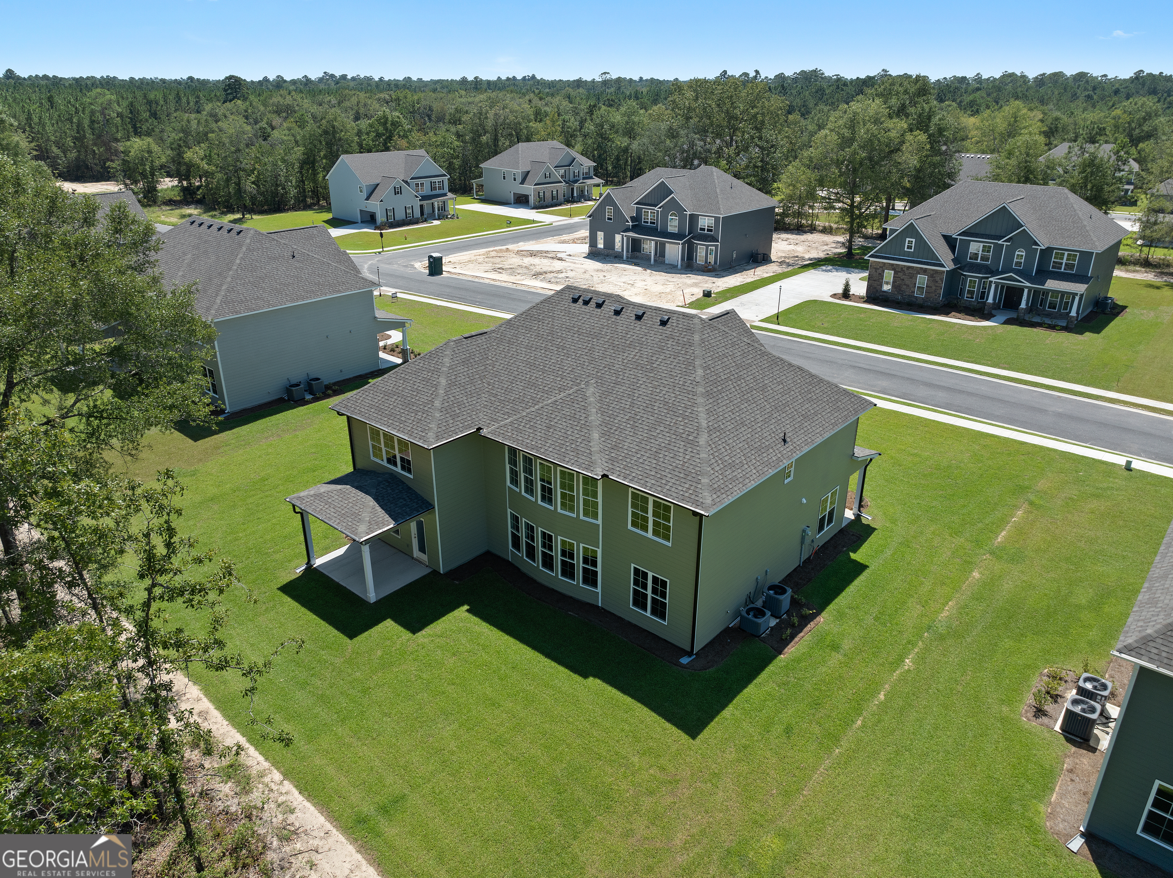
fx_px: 813
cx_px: 586
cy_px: 439
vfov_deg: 56.8
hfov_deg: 71.6
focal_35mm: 24
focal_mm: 12.29
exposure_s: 1/1250
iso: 130
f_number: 2.8
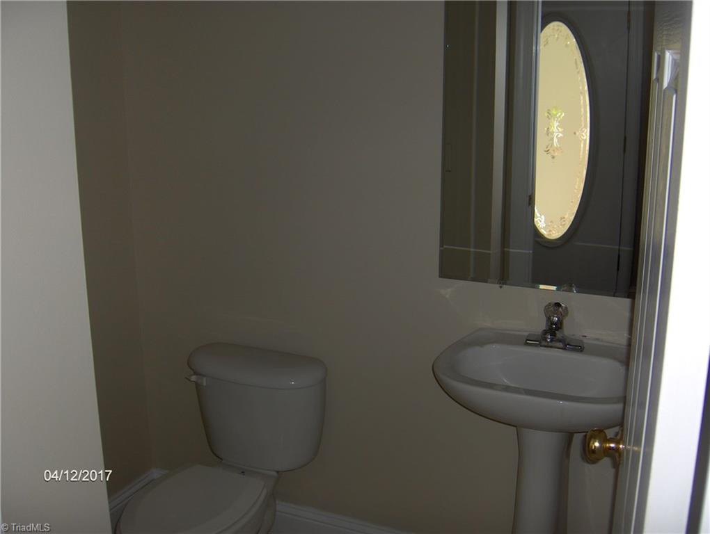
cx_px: 355
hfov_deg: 47.8
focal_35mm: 39
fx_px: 801
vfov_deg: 36.9
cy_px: 267
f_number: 2.8
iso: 100
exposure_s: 1/60
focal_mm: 8
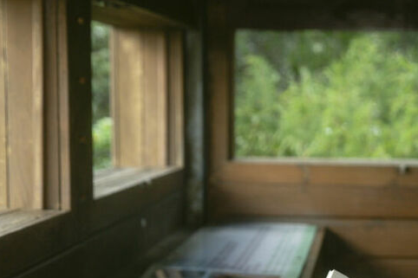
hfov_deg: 18.5
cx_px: 361
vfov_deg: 12.5
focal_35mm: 109
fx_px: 1265
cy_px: 254
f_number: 4
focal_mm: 50
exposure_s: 1/125
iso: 200
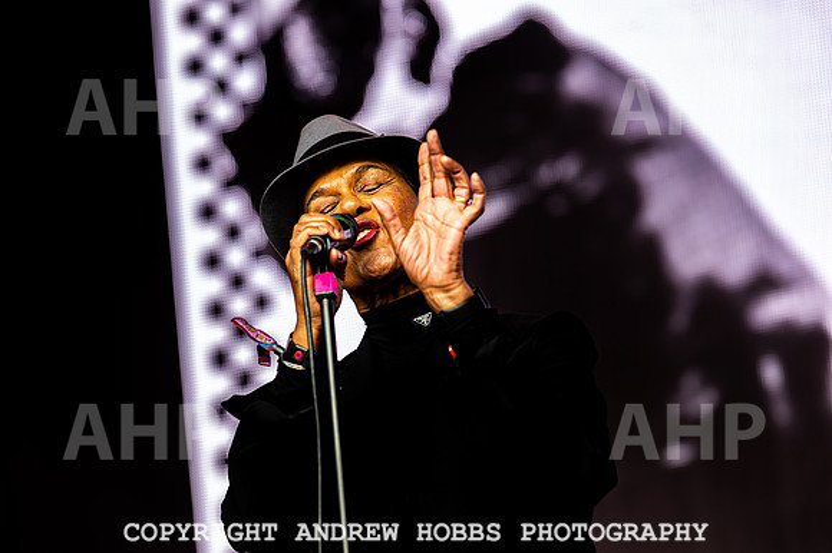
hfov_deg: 9.2
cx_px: 368
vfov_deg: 6.1
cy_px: 308
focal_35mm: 223
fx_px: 5154
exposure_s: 1/500
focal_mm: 200
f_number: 4
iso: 400
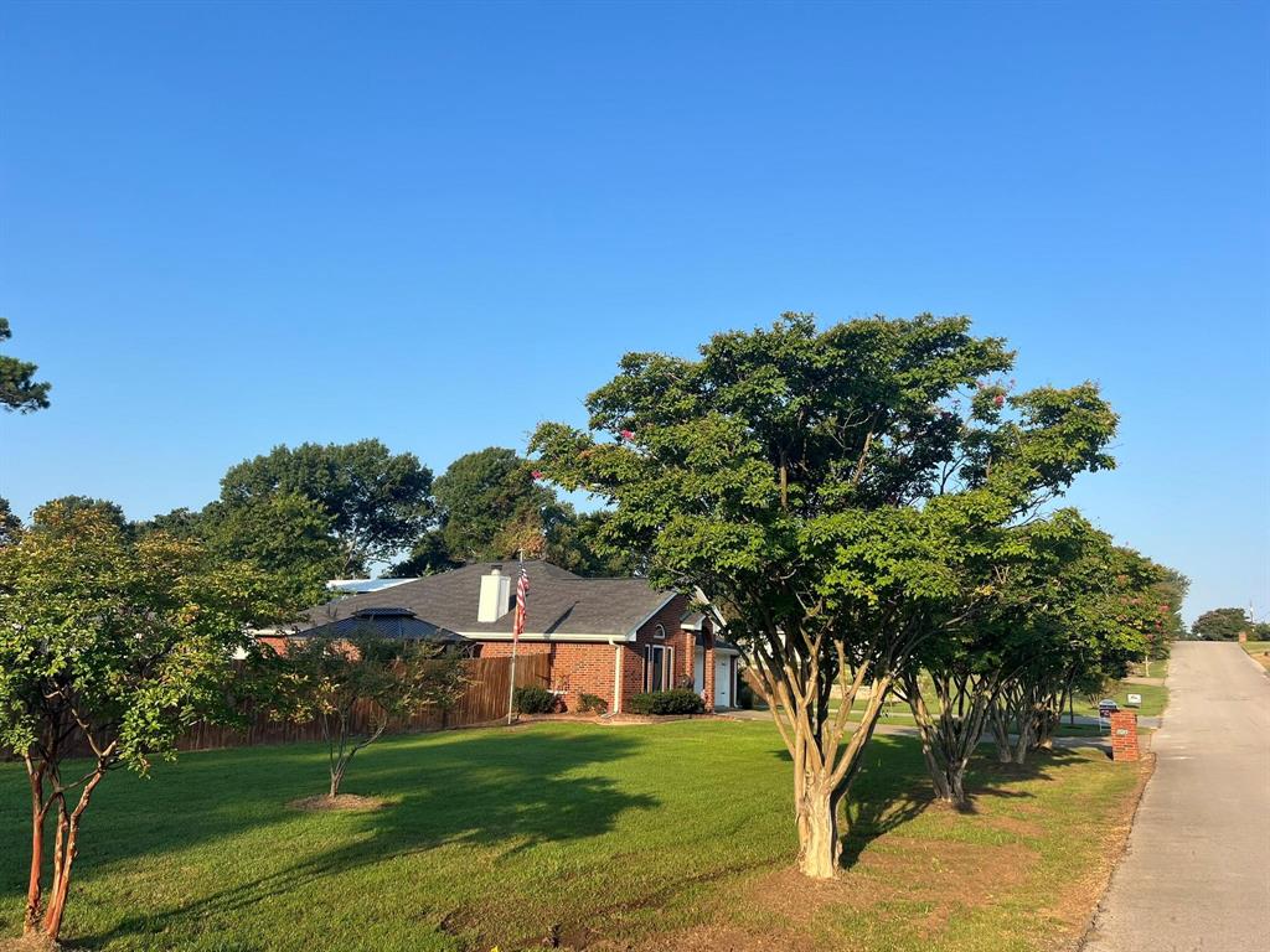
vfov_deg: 53.1
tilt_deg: +11.6
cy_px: 476
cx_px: 635
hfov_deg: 67.3
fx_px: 954
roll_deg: -2.8
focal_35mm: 26
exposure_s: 1/2045
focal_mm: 5.7
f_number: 1.5
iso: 50
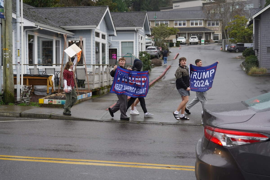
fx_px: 450
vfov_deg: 22.7
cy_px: 90
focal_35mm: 60
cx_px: 135
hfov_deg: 33.4
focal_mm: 60
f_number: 5.6
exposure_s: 1/125
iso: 250
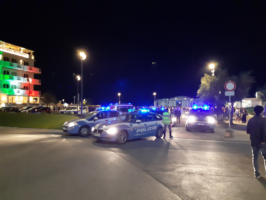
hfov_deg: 67.3
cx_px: 133
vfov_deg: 53.1
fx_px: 200
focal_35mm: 26
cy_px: 100
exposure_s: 1/17
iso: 640
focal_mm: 3.92
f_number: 1.7
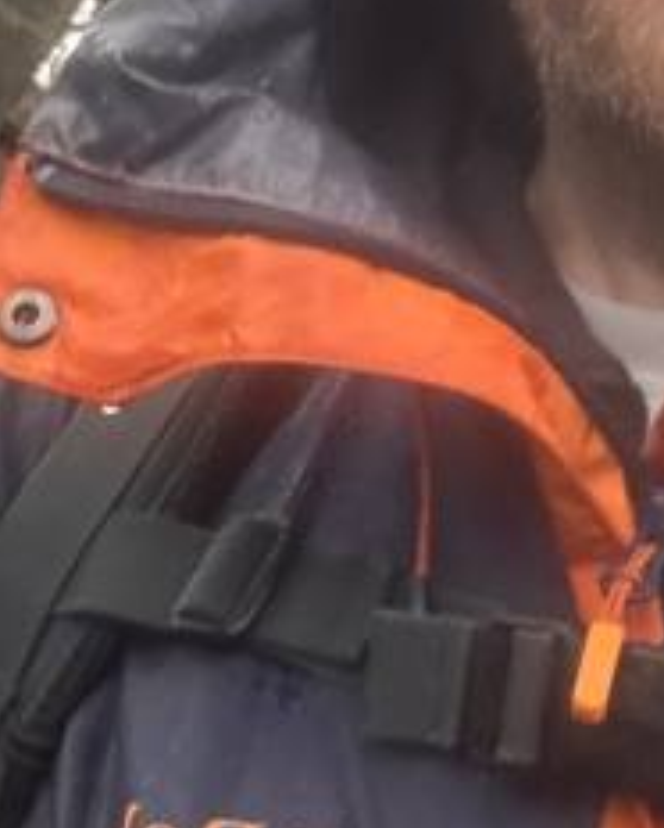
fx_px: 2478
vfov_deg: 18.8
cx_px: 778
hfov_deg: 14.8
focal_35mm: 101
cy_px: 153
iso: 320
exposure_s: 1/60
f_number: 1.9
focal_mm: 2.69
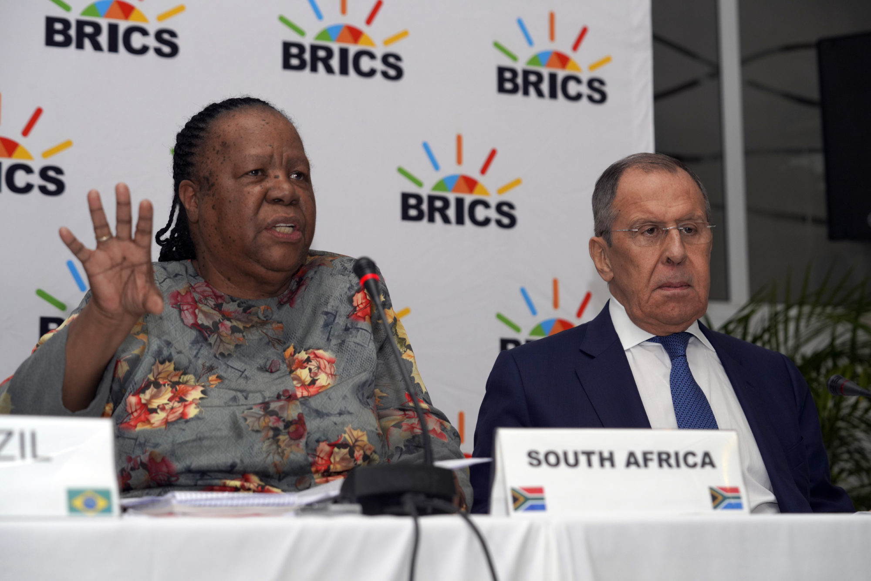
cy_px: 290
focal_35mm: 80
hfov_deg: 25.4
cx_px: 436
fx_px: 1935
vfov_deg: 17.1
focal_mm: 80
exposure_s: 1/320
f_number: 4
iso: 800
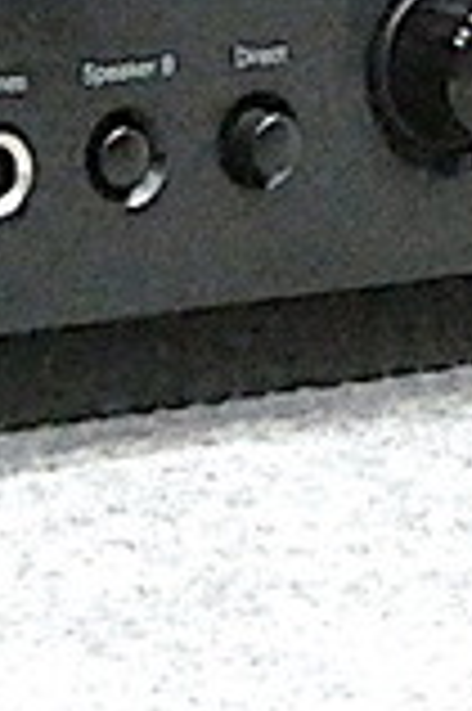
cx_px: 252
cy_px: -22
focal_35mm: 412
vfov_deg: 5.0
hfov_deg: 3.3
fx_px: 8120
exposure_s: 1/60
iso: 1600
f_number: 4.4
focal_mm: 11.7
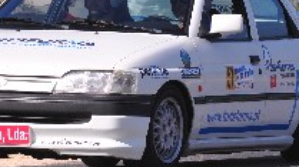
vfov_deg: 3.2
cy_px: -6
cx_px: 113
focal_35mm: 379
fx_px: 3001
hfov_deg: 5.7
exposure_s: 1/800
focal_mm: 112
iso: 250
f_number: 6.3
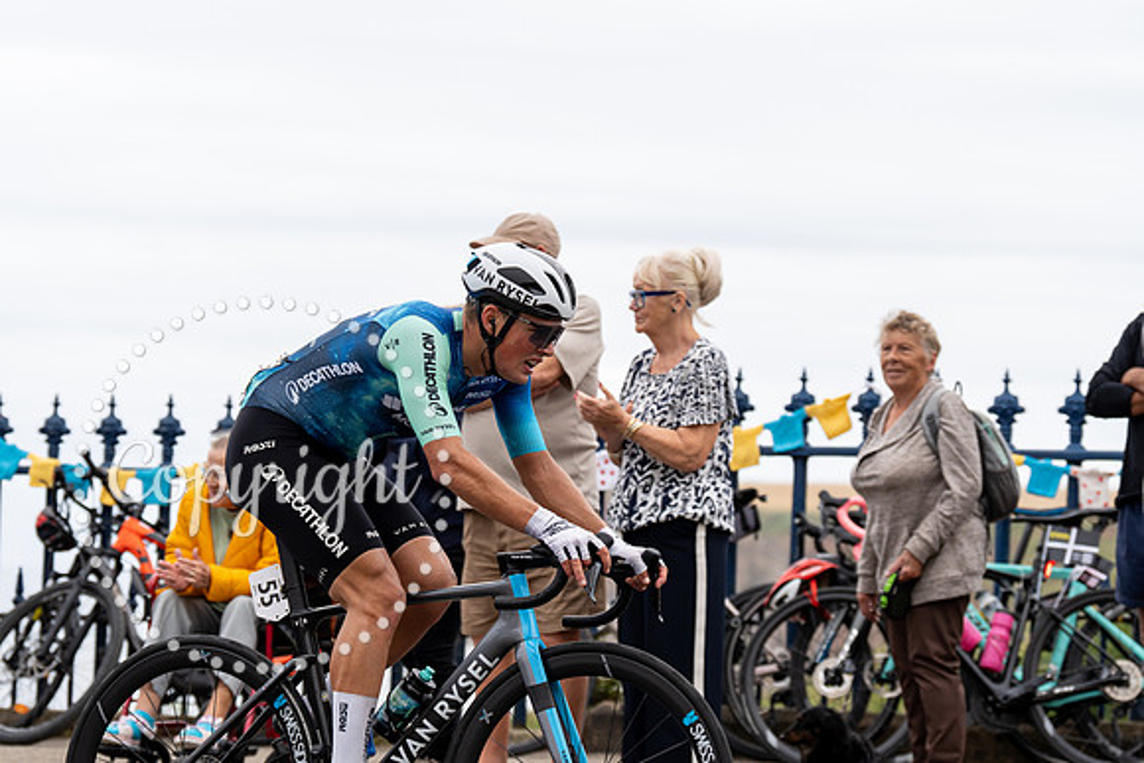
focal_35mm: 97
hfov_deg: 21.0
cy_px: 363
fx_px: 3084
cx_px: 525
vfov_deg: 14.1
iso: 320
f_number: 3.5
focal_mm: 88
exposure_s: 1/1000
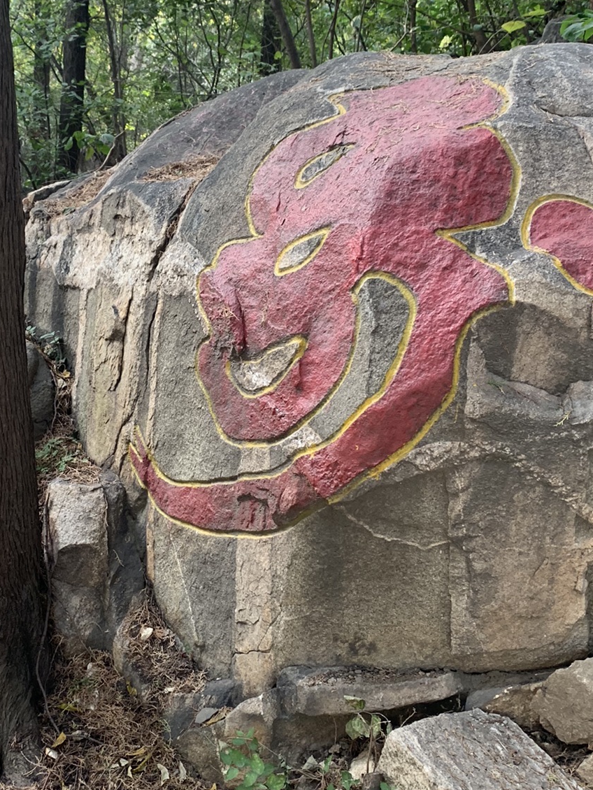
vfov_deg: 41.2
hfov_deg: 31.1
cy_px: 403
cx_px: 169
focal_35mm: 46
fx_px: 1050
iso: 125
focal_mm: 4.25
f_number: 1.8
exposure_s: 1/60
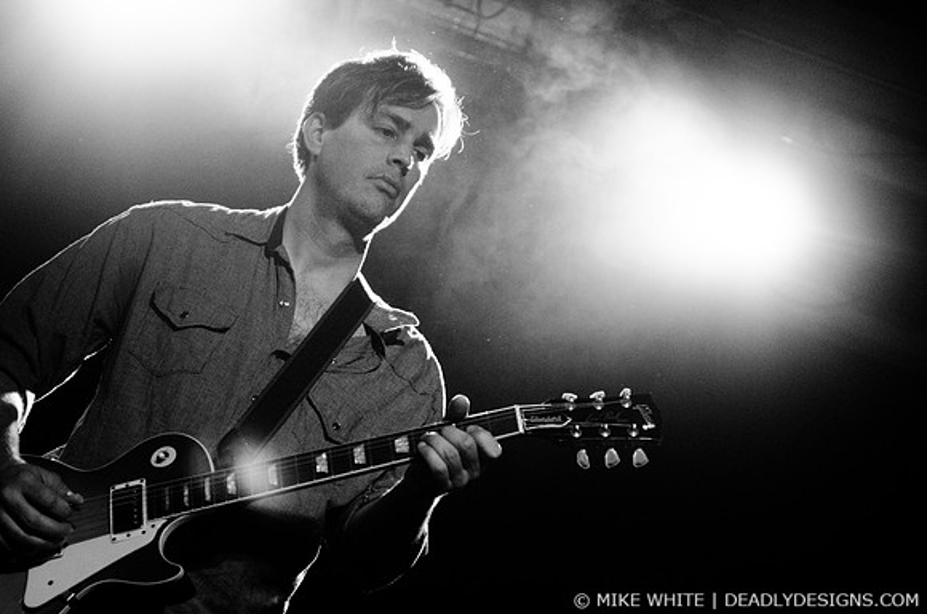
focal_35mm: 78
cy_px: 307
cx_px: 464
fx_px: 2004
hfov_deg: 26.0
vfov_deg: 17.4
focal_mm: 52
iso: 1600
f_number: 2.8
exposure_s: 1/100
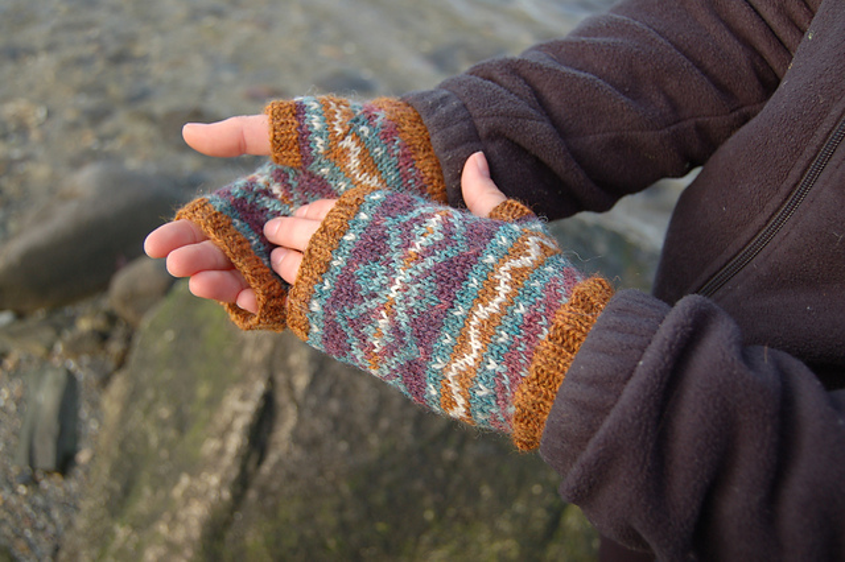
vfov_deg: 36.8
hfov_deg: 53.2
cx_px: 422
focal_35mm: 36
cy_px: 281
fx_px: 845
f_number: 4
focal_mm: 24
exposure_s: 1/500
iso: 280
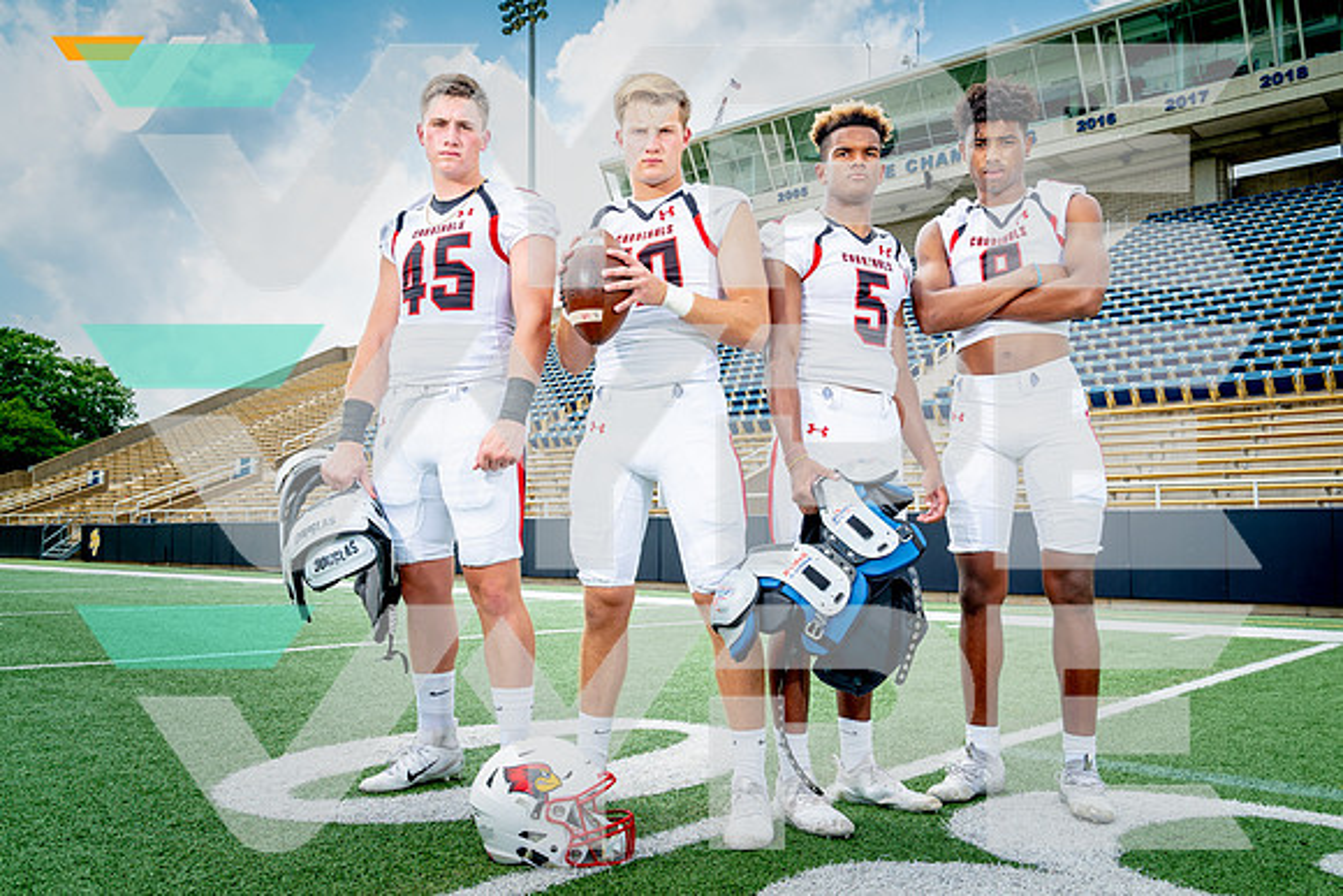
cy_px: 458
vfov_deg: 44.1
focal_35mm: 30
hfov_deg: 62.5
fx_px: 1107
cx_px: 656
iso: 100
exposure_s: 1/125
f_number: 8
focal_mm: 29
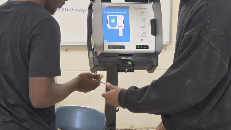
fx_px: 619
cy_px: 36
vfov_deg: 12.0
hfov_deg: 21.1
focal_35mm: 101
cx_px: 116
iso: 400
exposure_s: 1/120
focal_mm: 7
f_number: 2.4
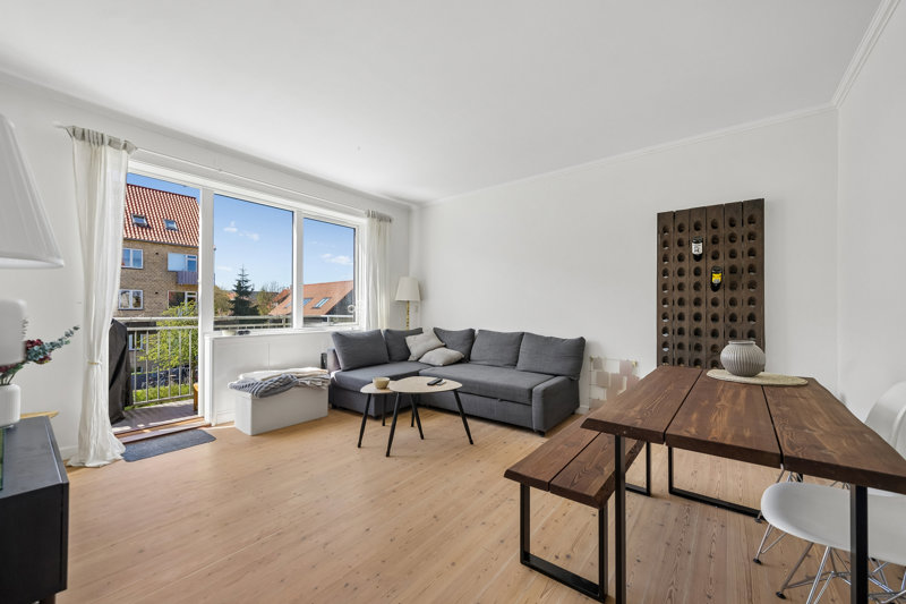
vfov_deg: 85.4
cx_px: 453
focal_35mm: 13
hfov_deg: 108.3
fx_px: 327
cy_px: 302
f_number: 5.6
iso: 250
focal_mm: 13
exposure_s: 1/125
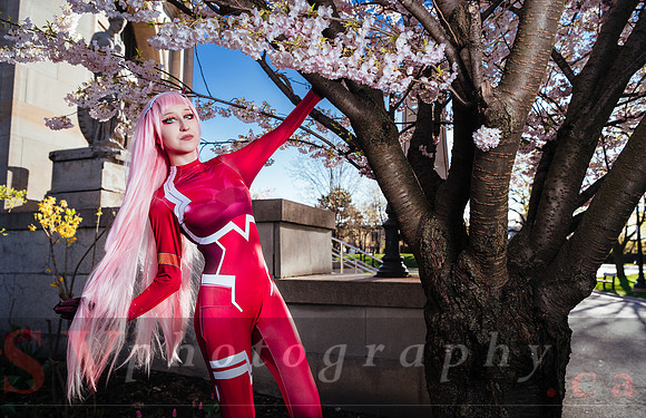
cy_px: 209
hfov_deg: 72.6
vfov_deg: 50.8
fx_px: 440
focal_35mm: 25
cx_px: 323
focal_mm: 24
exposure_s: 1/100
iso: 64
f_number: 4
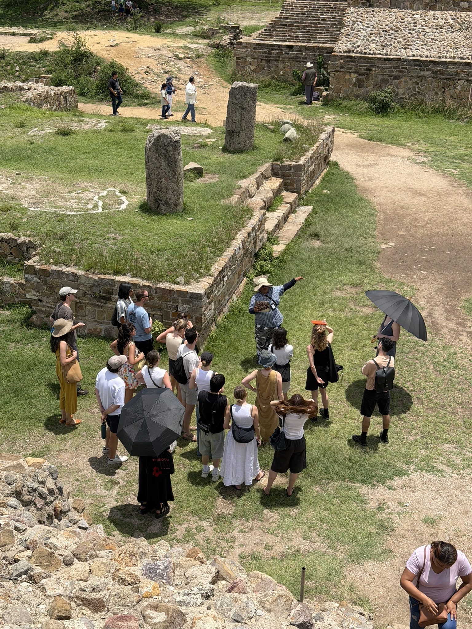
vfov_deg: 39.7
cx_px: 236
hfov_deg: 30.3
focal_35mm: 48
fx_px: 873
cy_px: 314
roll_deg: -1.8
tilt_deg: -24.8
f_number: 1.78
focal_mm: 6.76
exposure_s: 1/4878
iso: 64
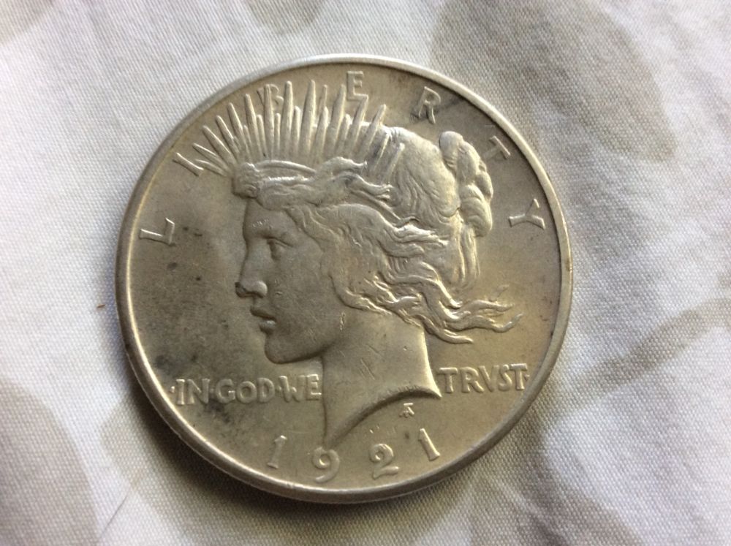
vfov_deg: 44.1
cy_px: 273
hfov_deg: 56.9
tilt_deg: -74.8
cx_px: 366
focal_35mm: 32
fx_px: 675
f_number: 2.4
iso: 100
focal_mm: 3.3
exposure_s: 1/24
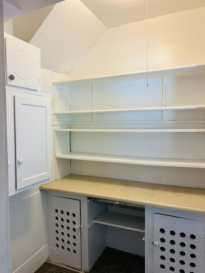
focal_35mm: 26
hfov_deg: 53.1
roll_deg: +1.1
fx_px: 205
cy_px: 136
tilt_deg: -3.5
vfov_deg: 67.3
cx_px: 102
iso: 125
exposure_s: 1/120
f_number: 1.5
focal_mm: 5.7
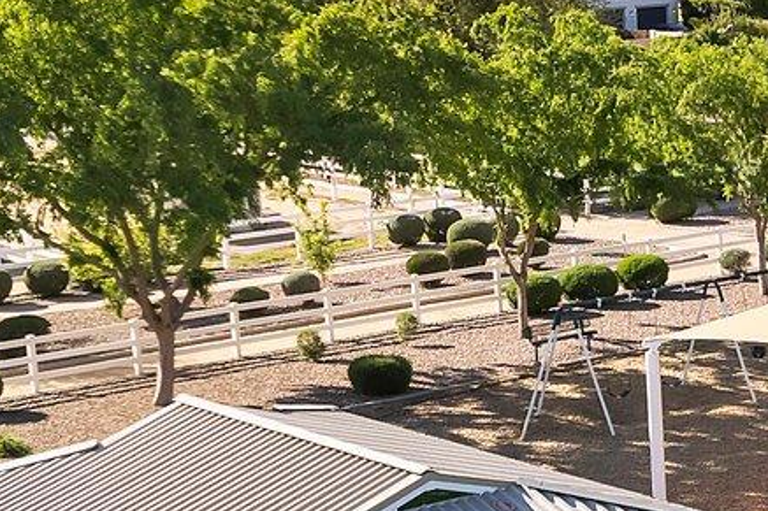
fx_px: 2196
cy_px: 309
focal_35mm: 103
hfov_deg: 18.0
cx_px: 1107
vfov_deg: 13.3
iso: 100
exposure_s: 1/160
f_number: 2.8
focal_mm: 8.38
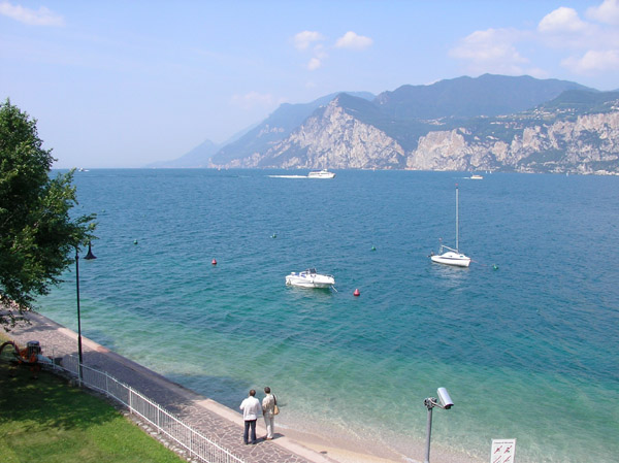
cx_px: 310
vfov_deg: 37.7
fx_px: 679
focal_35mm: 38
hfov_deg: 49.0
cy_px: 232
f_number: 4.5
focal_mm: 5.8
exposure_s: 1/390
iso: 50
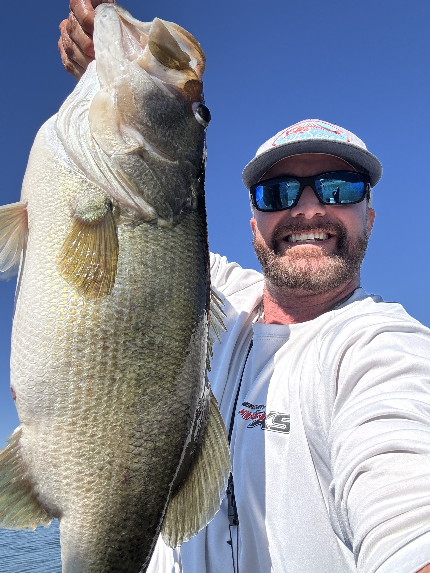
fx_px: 497
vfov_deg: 60.0
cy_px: 286
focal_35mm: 30
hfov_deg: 46.8
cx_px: 215
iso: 25
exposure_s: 1/931
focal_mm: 2.69
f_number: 1.9
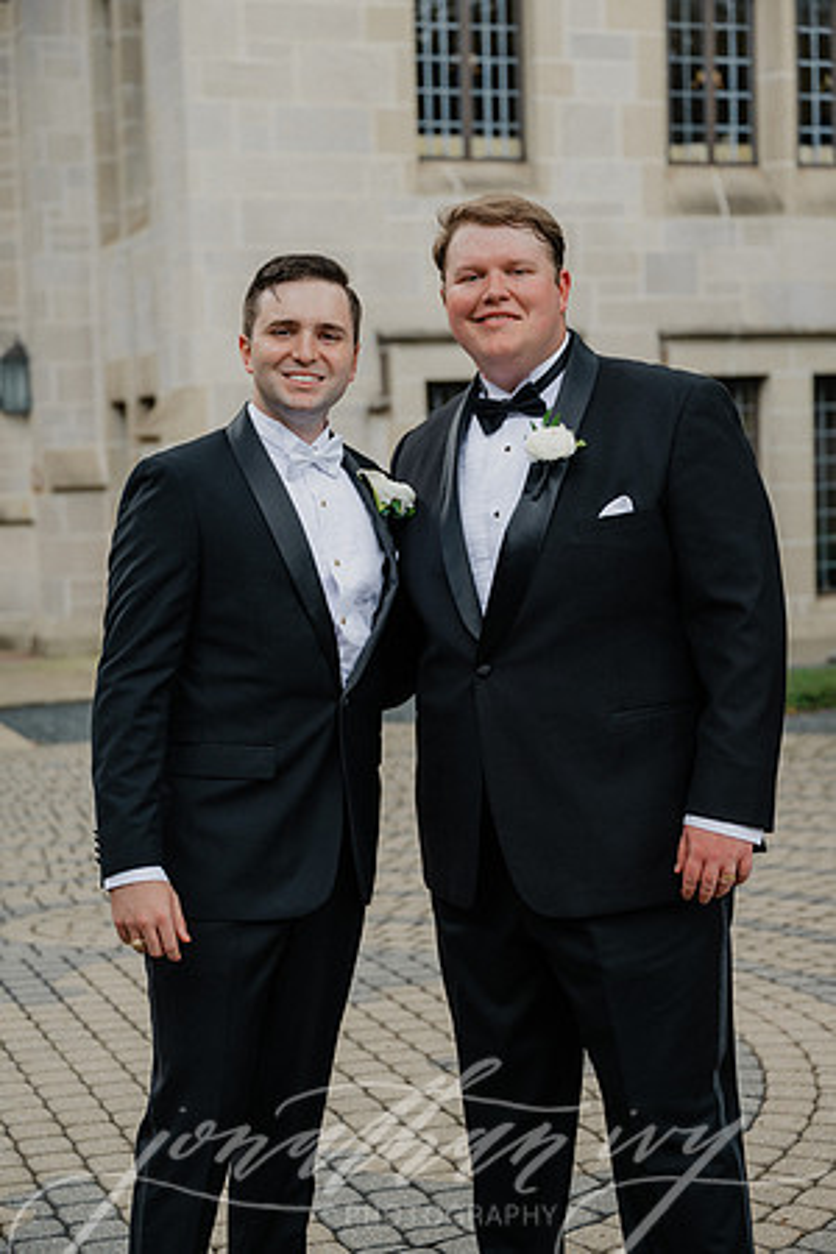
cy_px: 627
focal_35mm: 64
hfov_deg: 21.2
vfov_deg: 31.4
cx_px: 418
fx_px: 2229
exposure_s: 1/320
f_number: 3.5
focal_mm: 64
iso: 160
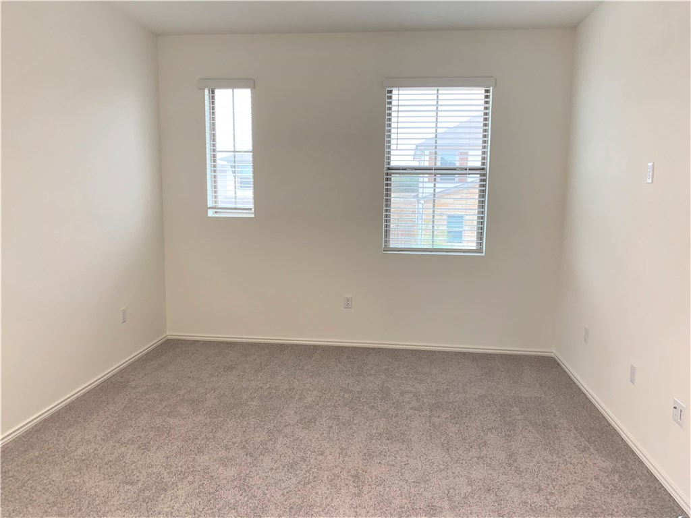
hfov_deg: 67.3
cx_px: 346
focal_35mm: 26
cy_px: 259
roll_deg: -1.2
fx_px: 519
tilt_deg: -8.5
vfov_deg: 53.1
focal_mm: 4.25
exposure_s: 1/60
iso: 80
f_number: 1.8
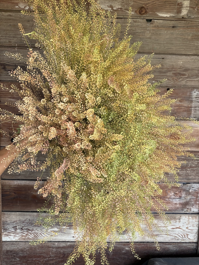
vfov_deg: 58.3
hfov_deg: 45.4
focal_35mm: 31
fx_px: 238
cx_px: 99
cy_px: 130
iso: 32
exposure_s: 1/121
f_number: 1.9
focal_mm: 2.71
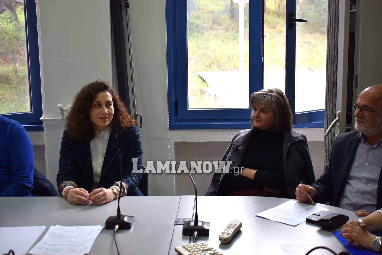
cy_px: 128
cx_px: 191
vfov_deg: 29.0
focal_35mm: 46
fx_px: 494
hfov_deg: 42.3
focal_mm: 31
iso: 400
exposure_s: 1/100
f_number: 5
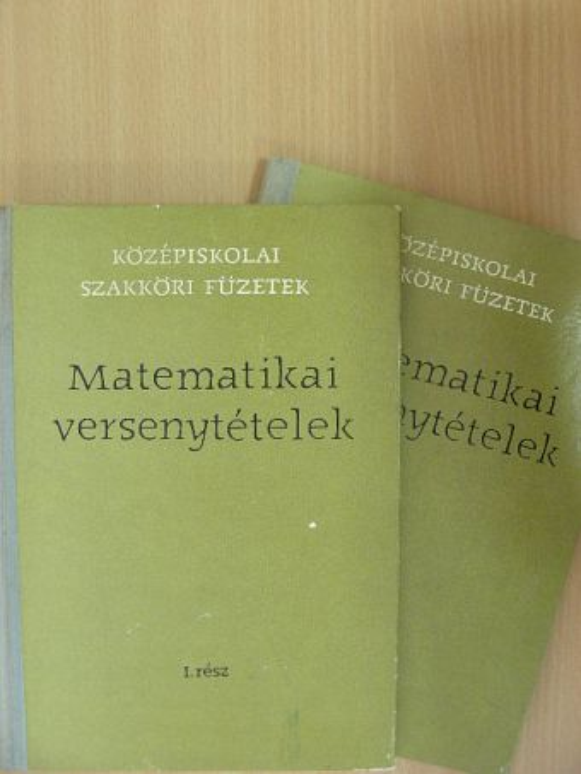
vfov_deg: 45.8
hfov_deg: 35.2
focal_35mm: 41
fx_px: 917
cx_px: 290
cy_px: 387
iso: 200
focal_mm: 6.8
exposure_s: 1/12.3
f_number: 3.5
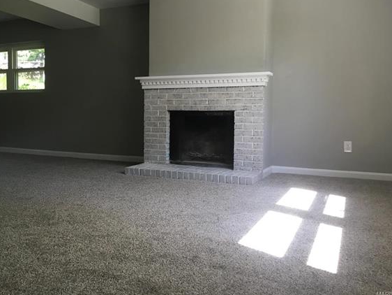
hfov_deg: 55.2
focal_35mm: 33
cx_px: 174
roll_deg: -0.4
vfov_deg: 42.9
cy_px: 131
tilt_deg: -2.6
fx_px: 374
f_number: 2.2
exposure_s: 1/30
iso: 25
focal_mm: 4.15
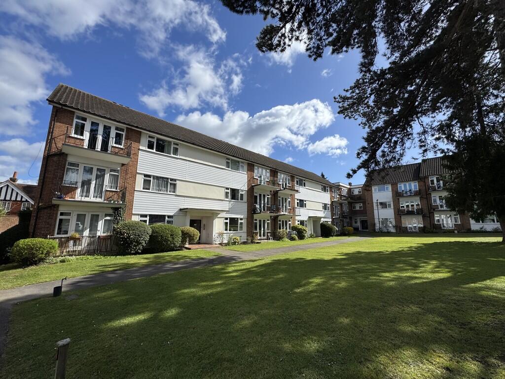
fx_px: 204
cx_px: 252
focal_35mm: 14
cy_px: 190
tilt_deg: +9.8
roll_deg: -0.6
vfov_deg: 85.7
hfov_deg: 102.1
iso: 50
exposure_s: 1/2874
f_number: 2.2
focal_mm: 2.22
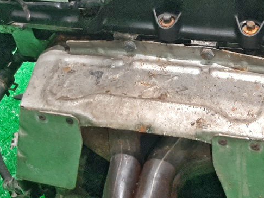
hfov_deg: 25.3
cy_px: 84
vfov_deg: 19.1
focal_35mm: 77
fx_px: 588
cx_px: 158
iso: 240
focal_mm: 3.93
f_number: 1.7
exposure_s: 1/50
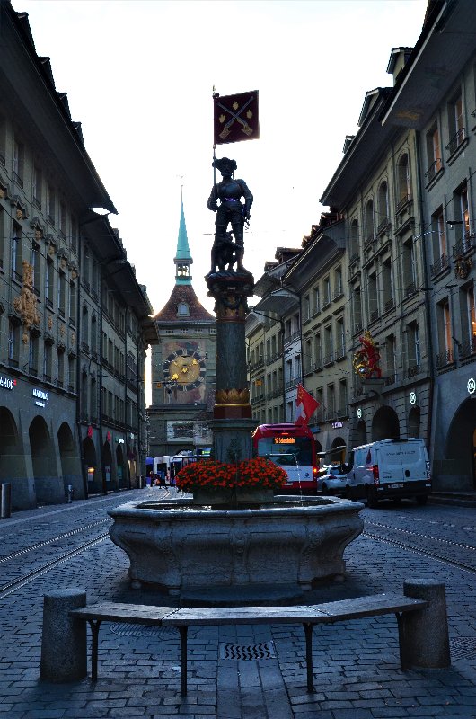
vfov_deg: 53.2
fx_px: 717
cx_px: 238
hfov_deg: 36.7
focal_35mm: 36
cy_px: 360
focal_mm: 24
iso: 400
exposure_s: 1/80
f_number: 8
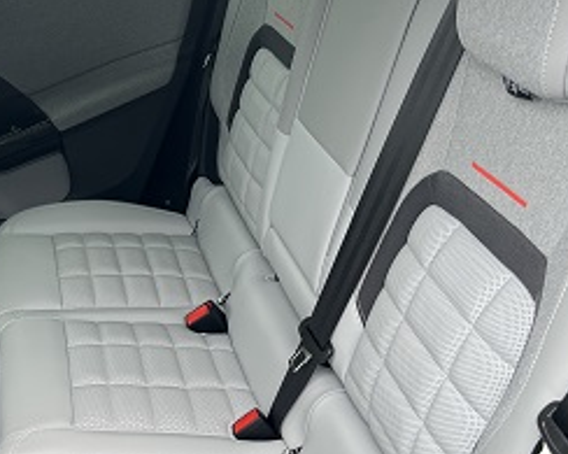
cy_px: 311
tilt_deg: -33.1
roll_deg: +18.9
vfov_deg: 28.9
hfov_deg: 34.8
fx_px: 874
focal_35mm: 52
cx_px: 105
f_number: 1.5
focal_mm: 5.7
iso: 50
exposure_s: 1/336
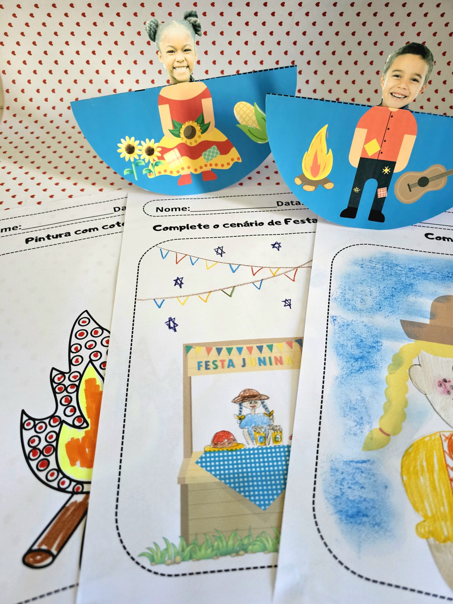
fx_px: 401
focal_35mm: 23
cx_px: 226
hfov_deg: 58.9
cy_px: 302
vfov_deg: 73.9
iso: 320
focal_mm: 6.3
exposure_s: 1/120
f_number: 1.7
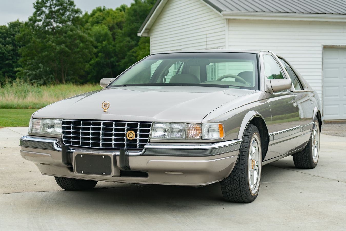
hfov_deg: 28.9
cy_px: 113
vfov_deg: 19.5
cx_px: 178
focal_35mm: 70
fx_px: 672
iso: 100
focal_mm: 68
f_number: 6.3
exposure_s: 1/100
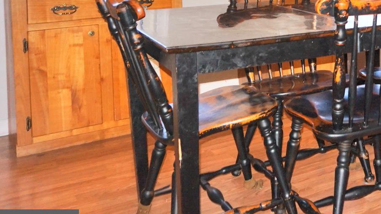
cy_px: -47
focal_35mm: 57
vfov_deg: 19.7
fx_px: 576
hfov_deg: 32.3
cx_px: 418
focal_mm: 16
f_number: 4
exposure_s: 1/160
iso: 500
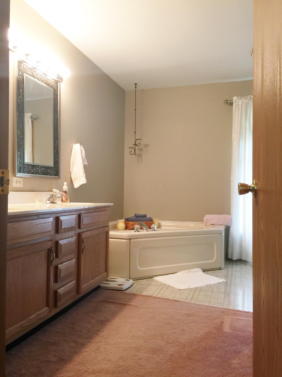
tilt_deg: +3.1
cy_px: 188
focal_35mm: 29
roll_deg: -0.1
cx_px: 141
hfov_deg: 48.2
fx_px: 315
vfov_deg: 61.7
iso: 32
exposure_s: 1/15
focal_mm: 4.15
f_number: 2.2
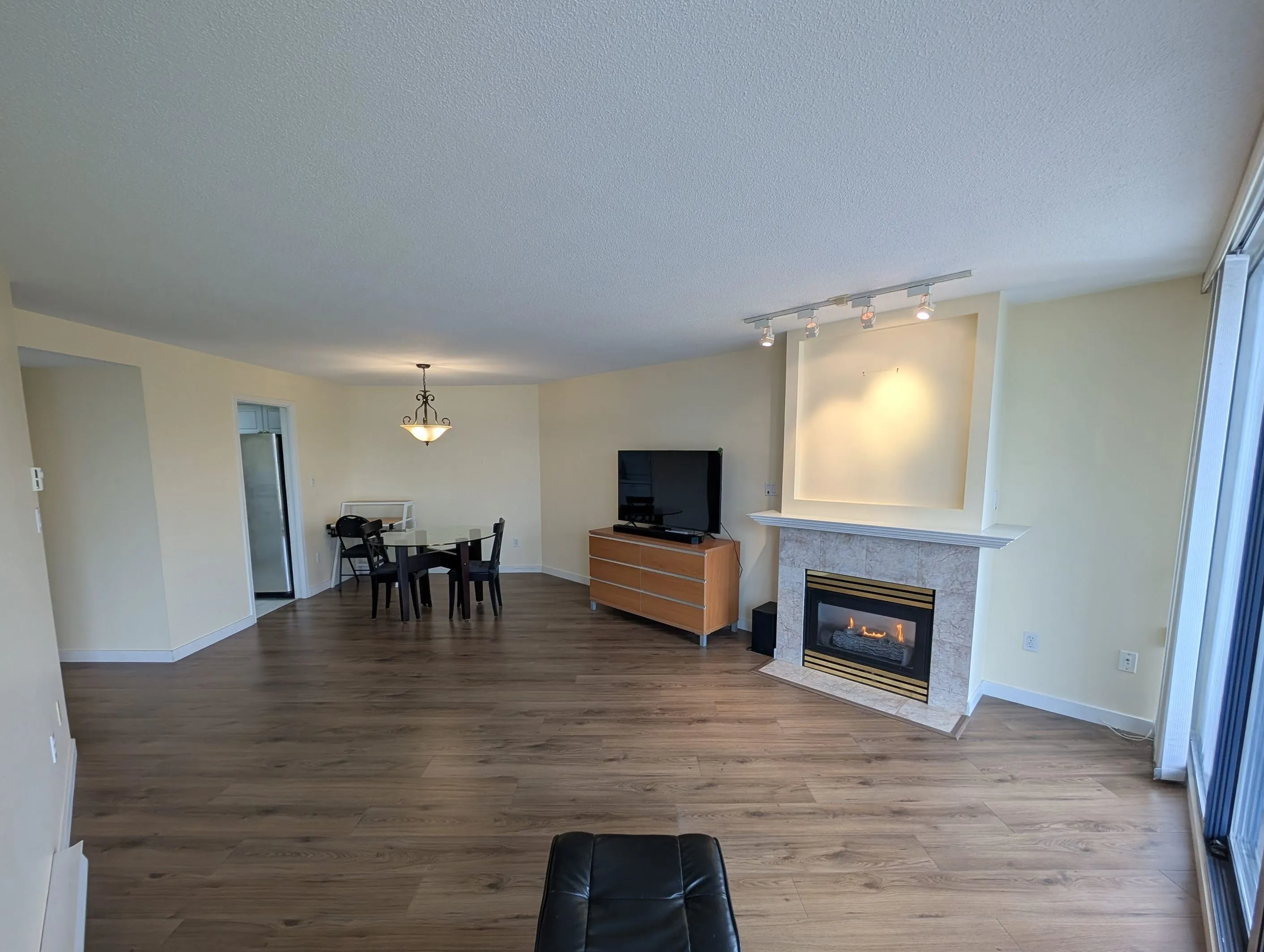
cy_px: 514
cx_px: 627
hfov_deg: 106.1
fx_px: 475
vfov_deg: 89.9
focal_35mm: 13
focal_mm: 2.02
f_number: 1.7
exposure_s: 1/120
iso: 46
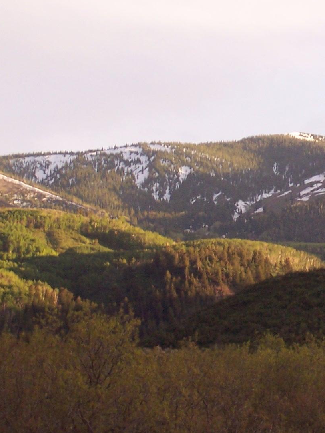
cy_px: 194
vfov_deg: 9.1
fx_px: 2717
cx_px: 427
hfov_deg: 6.8
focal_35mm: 217
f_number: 4.6
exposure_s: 1/90
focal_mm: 16.8
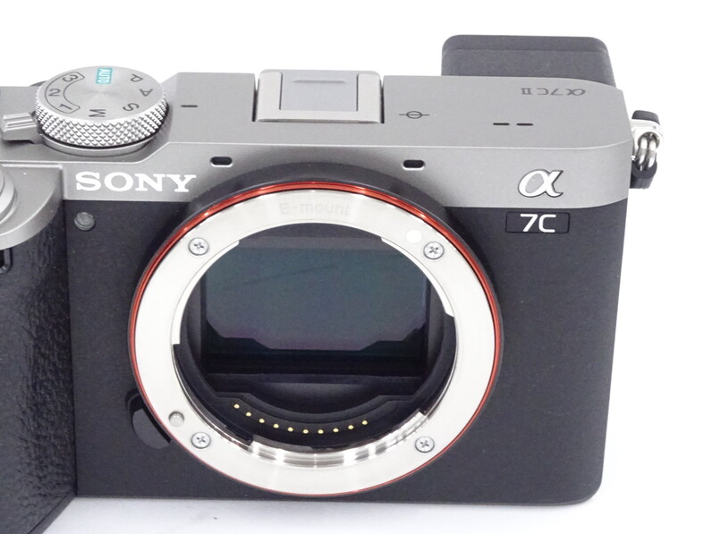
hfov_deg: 17.8
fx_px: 2263
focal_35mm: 110
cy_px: 261
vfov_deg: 13.5
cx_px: 250
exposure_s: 1/80
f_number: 5
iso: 1000
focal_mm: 12.42
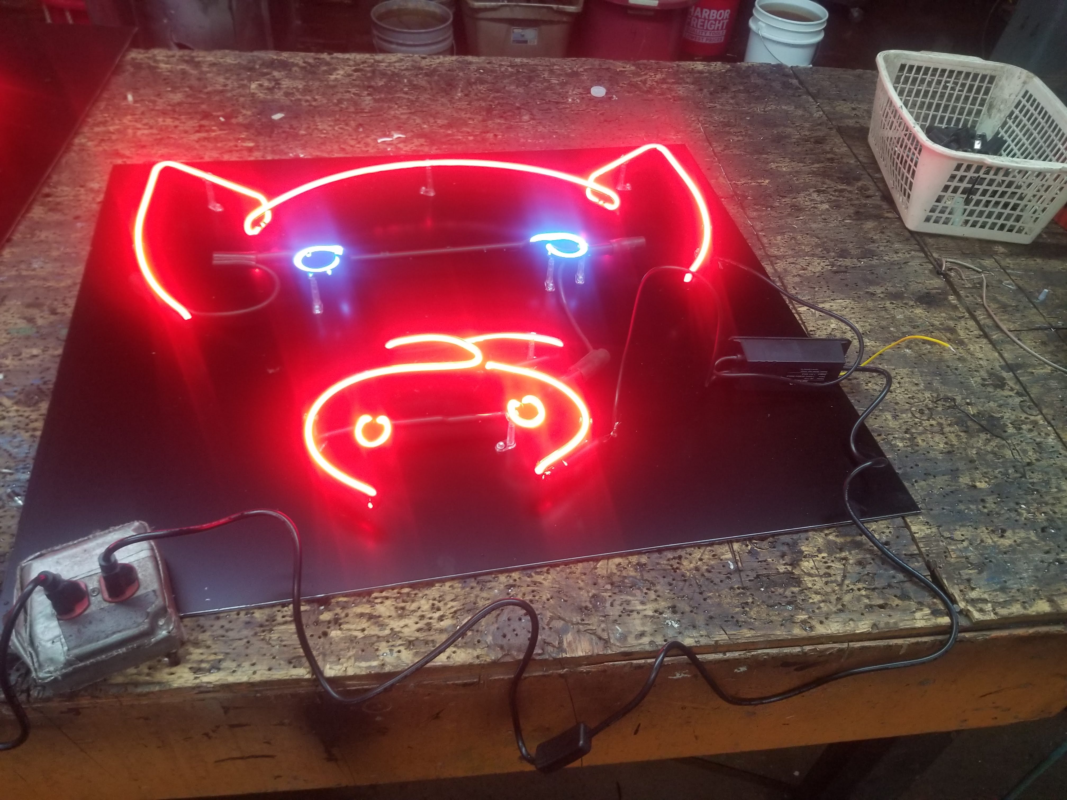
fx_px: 801
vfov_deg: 53.1
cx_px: 534
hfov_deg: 67.3
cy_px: 400
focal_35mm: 26
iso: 125
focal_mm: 4.3
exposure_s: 1/60
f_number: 1.7
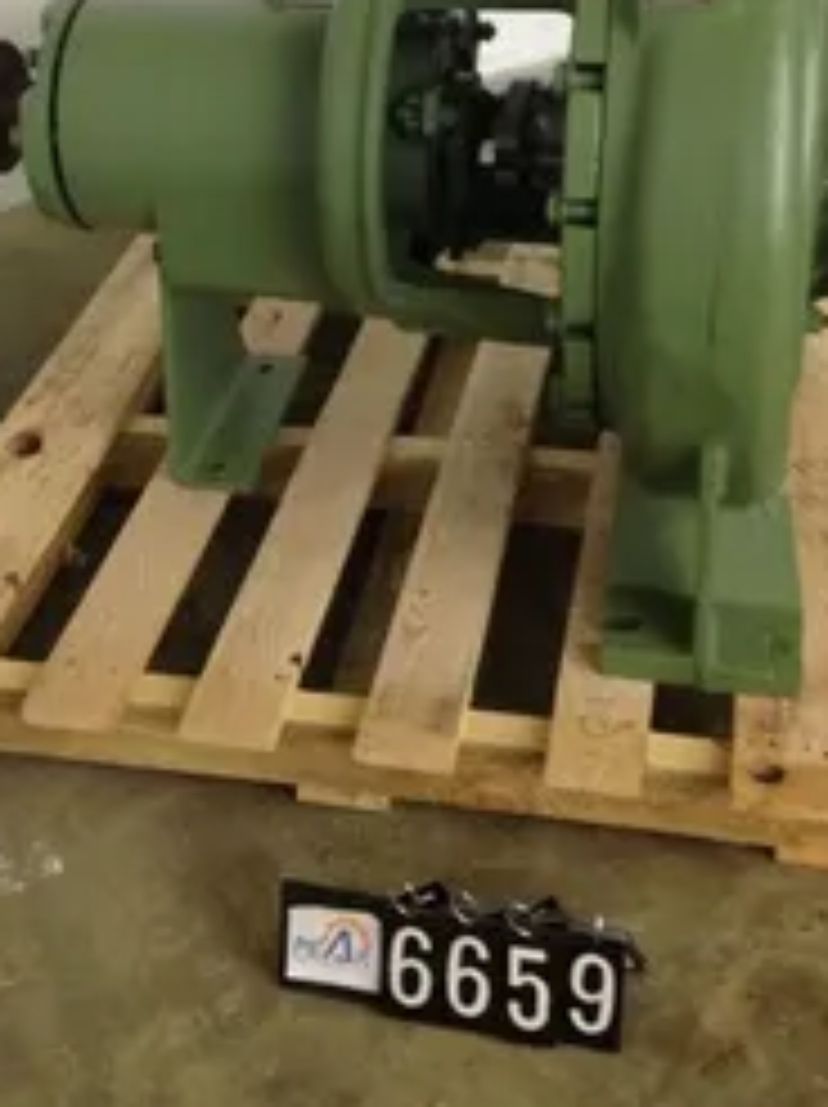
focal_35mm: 57
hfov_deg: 25.6
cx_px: 396
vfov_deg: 32.9
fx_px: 1821
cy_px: 230
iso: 125
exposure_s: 1/20
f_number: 2.4
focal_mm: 4.28
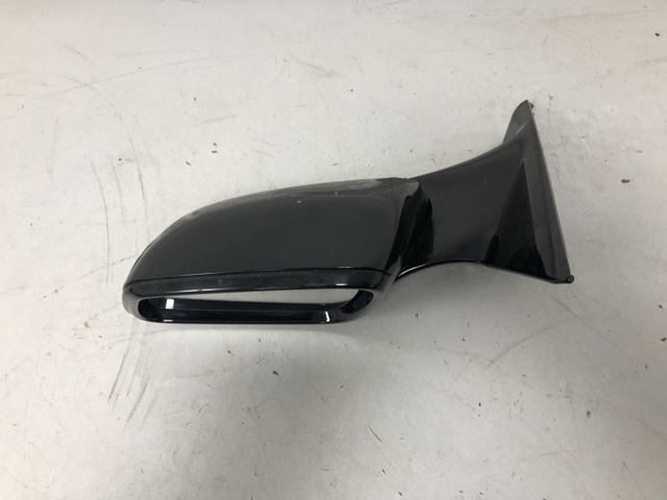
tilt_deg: -70.3
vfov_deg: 49.7
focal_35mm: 28
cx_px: 334
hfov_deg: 63.4
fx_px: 540
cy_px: 250
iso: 32
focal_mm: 4
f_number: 1.8
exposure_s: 1/25
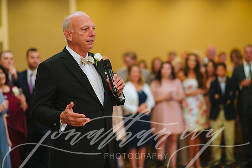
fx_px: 595
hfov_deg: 23.9
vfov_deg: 16.1
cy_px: 84
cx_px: 126
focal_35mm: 85
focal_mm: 85
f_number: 2
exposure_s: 1/100
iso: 500
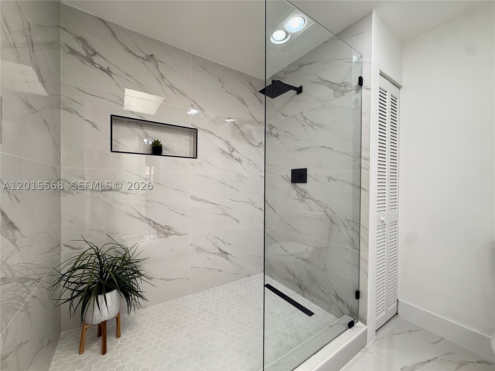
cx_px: 248
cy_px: 186
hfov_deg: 102.1
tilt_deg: -1.1
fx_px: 200
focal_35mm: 14
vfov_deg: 85.7
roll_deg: +0.1
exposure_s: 1/120
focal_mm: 2.22
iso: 125
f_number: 2.2
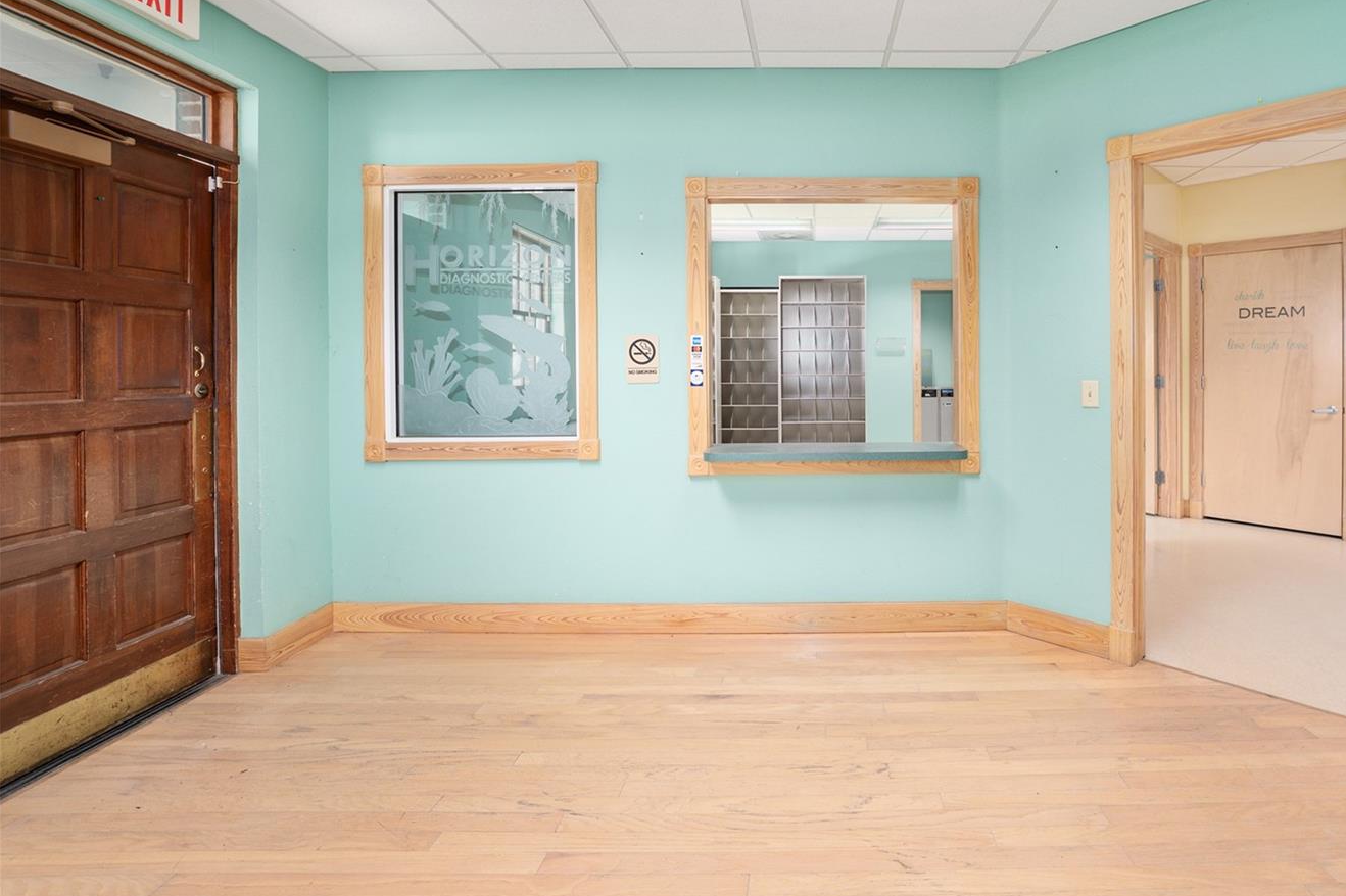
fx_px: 635
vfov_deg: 69.7
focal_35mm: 17
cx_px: 816
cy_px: 361
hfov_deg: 91.9
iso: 400
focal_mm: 14
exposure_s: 1/2.5
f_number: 7.1
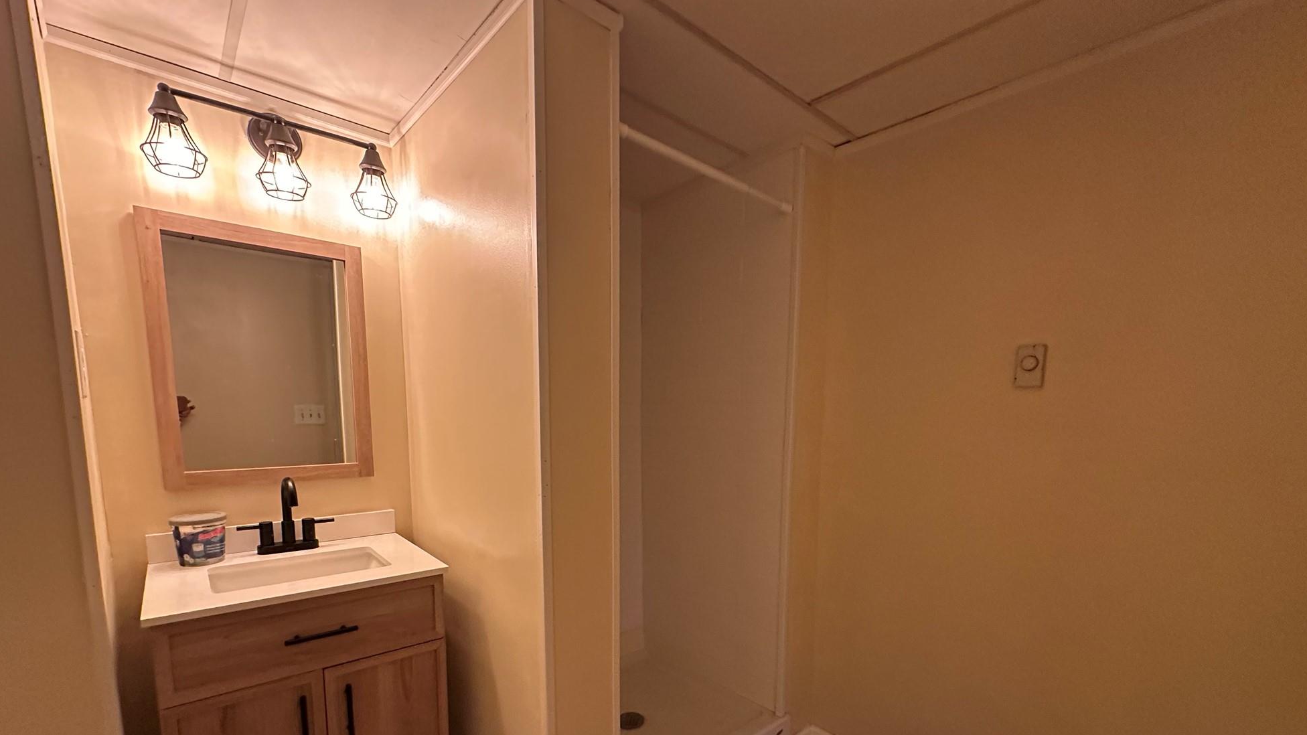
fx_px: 555
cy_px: 482
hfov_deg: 99.4
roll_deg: -0.4
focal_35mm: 16
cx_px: 660
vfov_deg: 65.5
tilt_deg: -6.7
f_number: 2.2
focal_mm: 2.22
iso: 640
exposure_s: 1/60
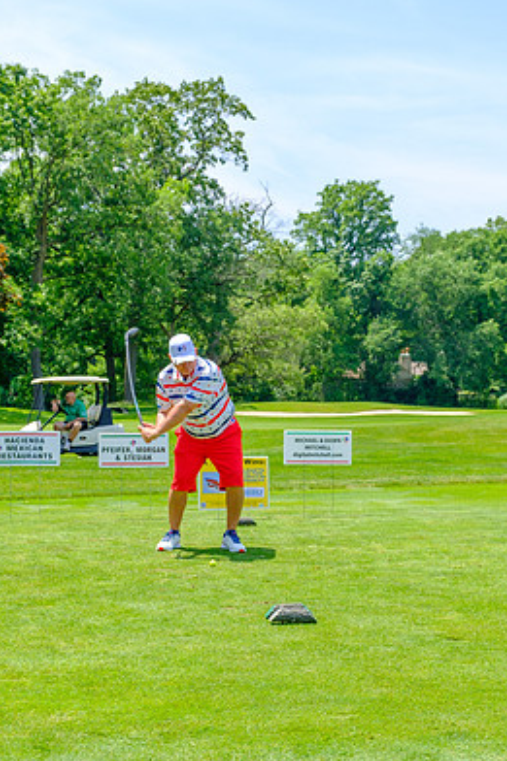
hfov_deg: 21.9
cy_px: 380
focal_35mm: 62
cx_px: 264
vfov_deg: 32.4
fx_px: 1311
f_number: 5
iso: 200
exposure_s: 1/500
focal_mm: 35.8
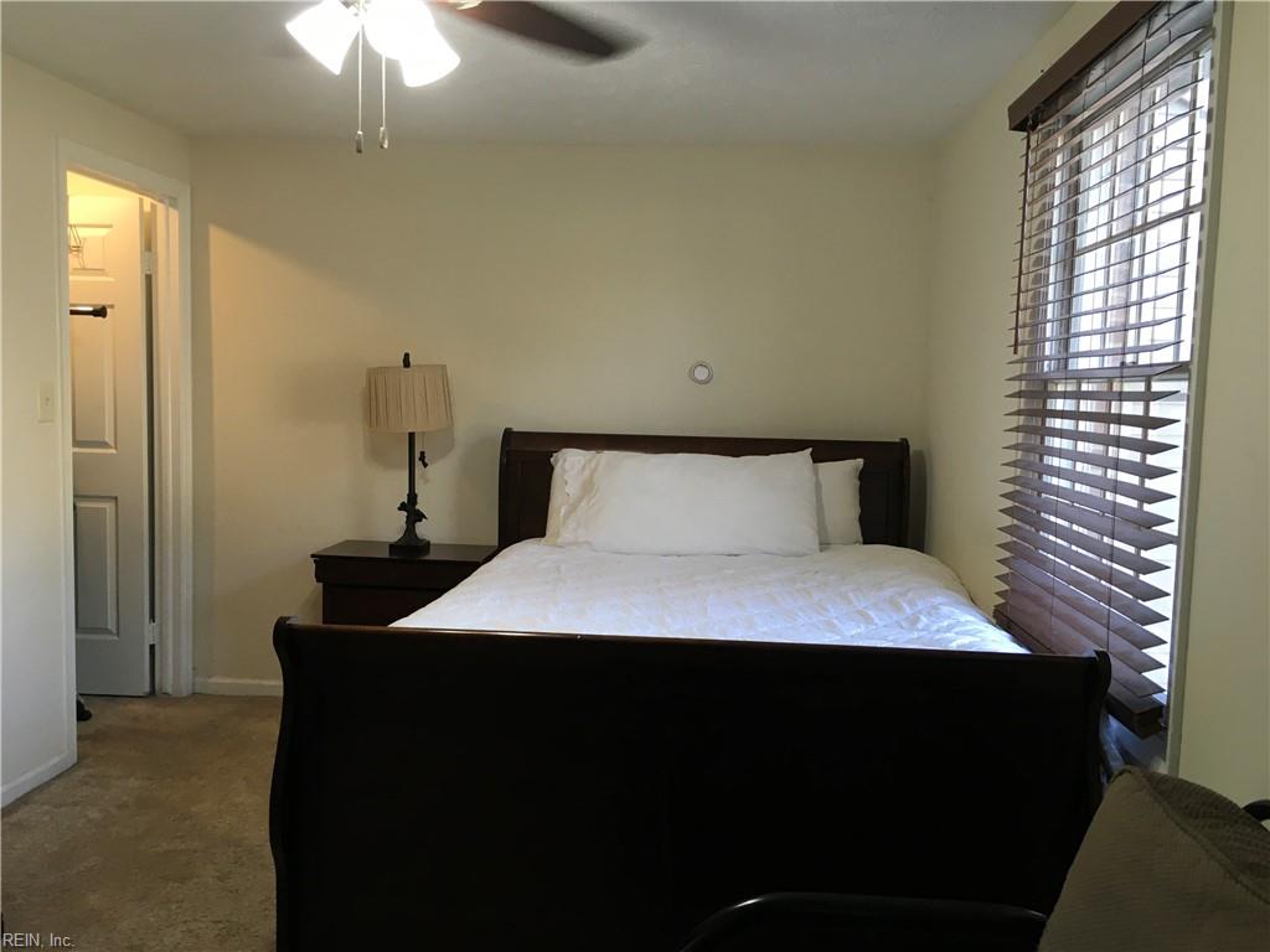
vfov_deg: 48.2
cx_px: 635
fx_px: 1064
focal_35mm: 29
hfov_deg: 61.7
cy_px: 476
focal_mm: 4.15
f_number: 2.2
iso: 64
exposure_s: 1/30
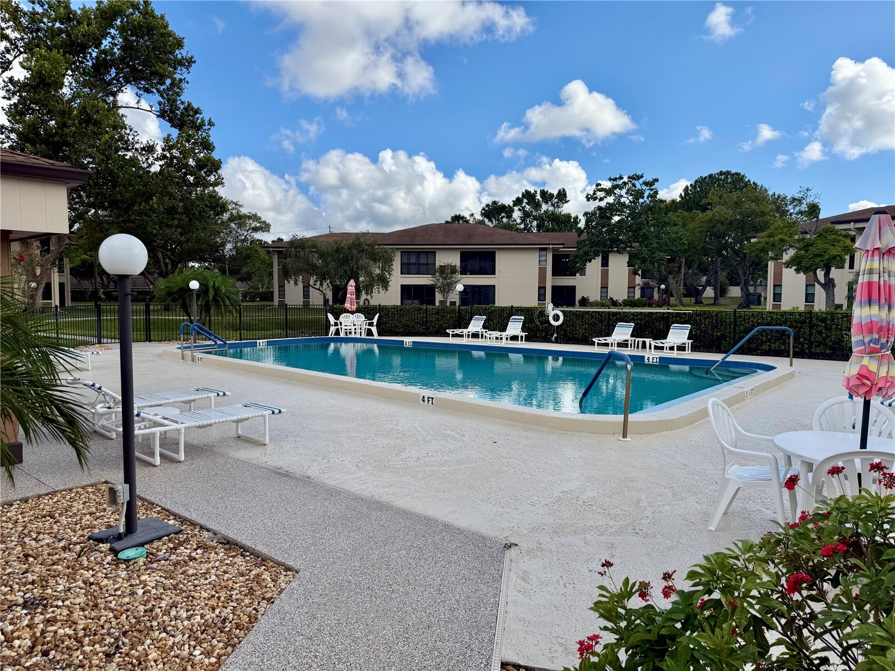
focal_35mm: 24
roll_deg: +0.3
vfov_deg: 56.8
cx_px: 448
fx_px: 621
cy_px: 336
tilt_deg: -2.6
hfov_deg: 71.6
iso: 80
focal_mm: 6.76
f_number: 1.78
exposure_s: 1/4673
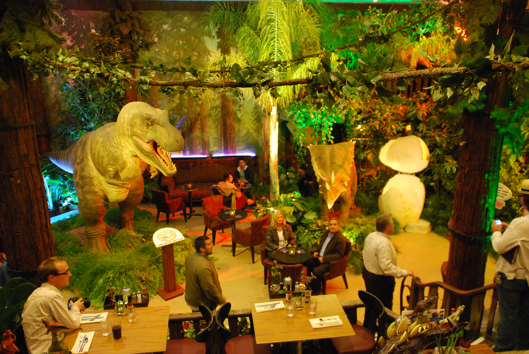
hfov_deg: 61.9
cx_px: 264
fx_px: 441
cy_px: 177
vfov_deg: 43.7
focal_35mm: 30
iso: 1600
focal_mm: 20
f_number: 3.8
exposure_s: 1/20
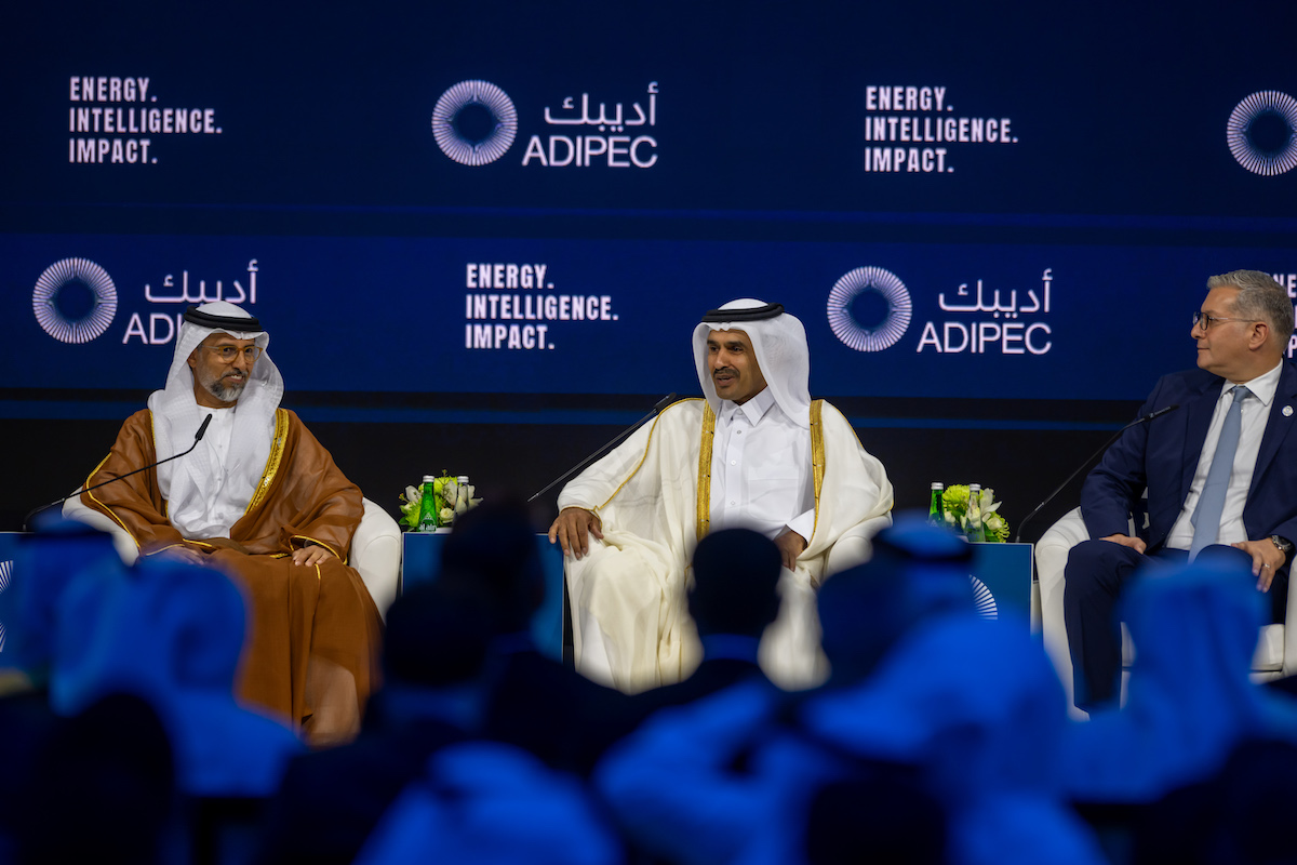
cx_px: 648
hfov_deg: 5.2
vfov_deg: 3.4
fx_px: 14410
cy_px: 432
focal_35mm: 400
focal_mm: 400
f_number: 4
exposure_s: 1/200
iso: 640
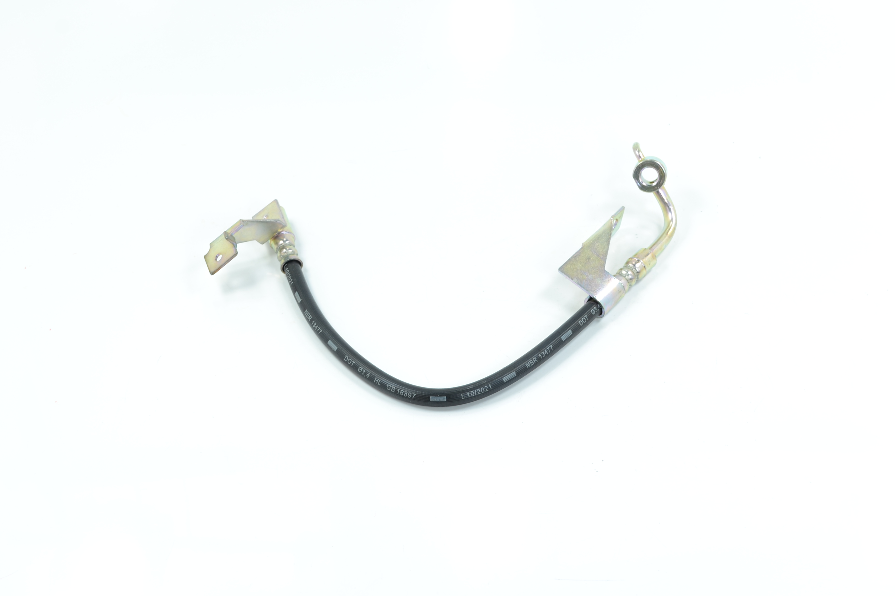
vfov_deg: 25.8
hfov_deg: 37.9
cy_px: 298
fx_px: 1305
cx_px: 448
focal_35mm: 52
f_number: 7.1
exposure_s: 1/40
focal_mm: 35
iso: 100
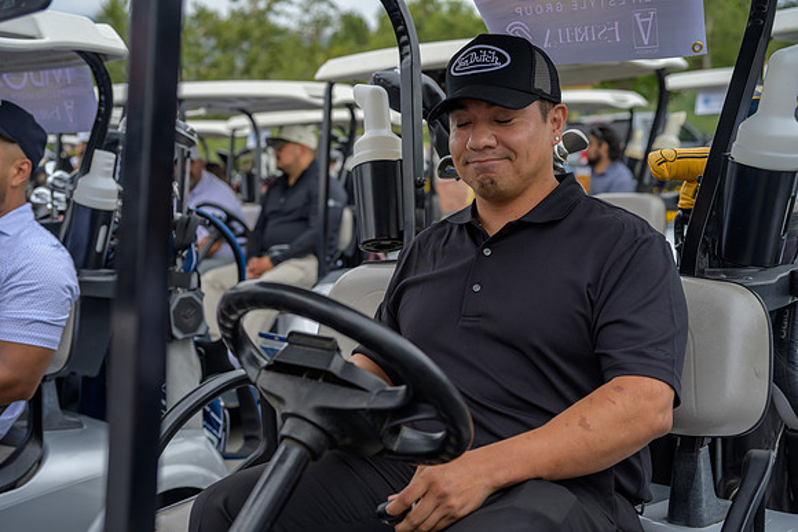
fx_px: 1197
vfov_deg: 25.1
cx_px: 399
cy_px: 266
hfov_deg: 36.9
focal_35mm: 54
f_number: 4
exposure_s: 1/200
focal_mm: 54
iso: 100
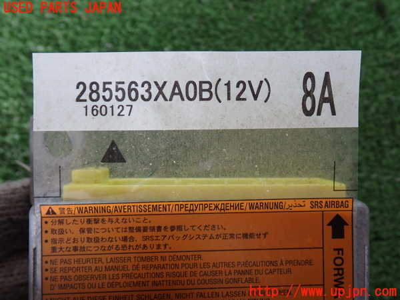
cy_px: 150
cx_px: 200
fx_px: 416
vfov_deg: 39.7
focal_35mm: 36
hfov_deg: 51.4
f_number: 2.5
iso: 200
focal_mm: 6.37
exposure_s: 1/50
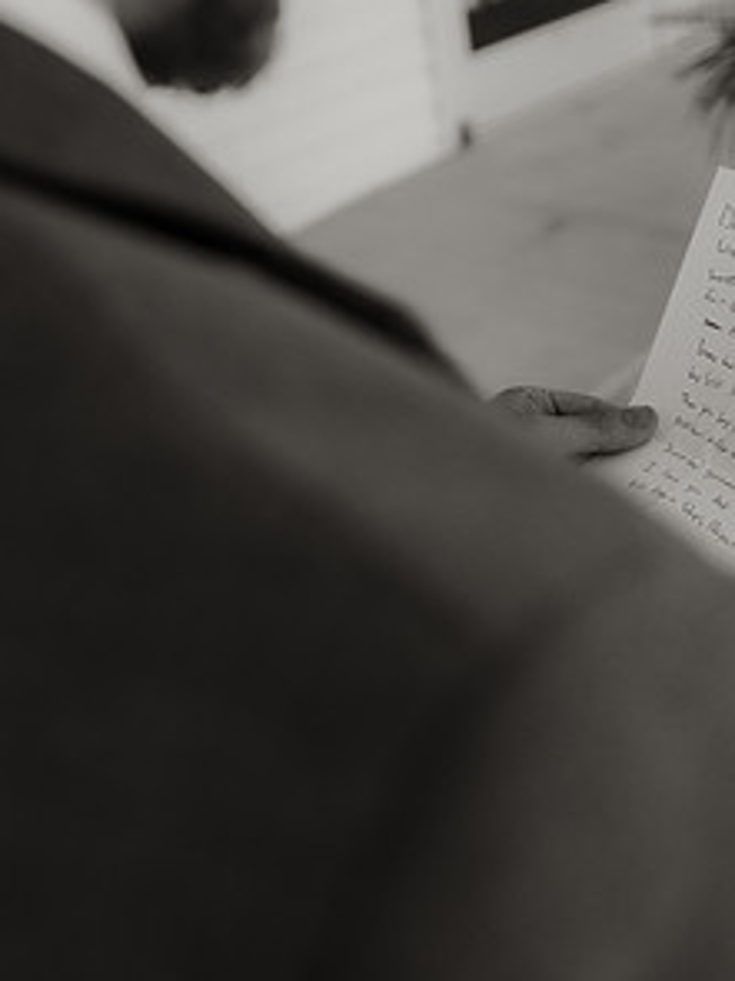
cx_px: 609
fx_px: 1445
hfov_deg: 27.8
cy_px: 362
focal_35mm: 51
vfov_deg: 37.3
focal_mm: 18
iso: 800
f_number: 1.8
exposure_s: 1/4000
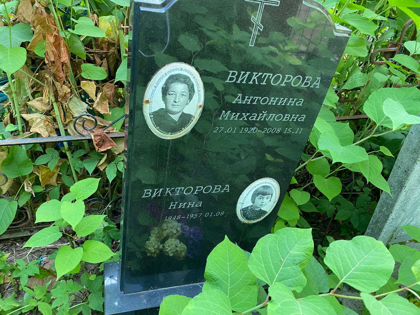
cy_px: 158
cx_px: 210
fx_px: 315
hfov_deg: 67.3
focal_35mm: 26
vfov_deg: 53.1
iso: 125
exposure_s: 1/94
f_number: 1.8
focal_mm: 4.25
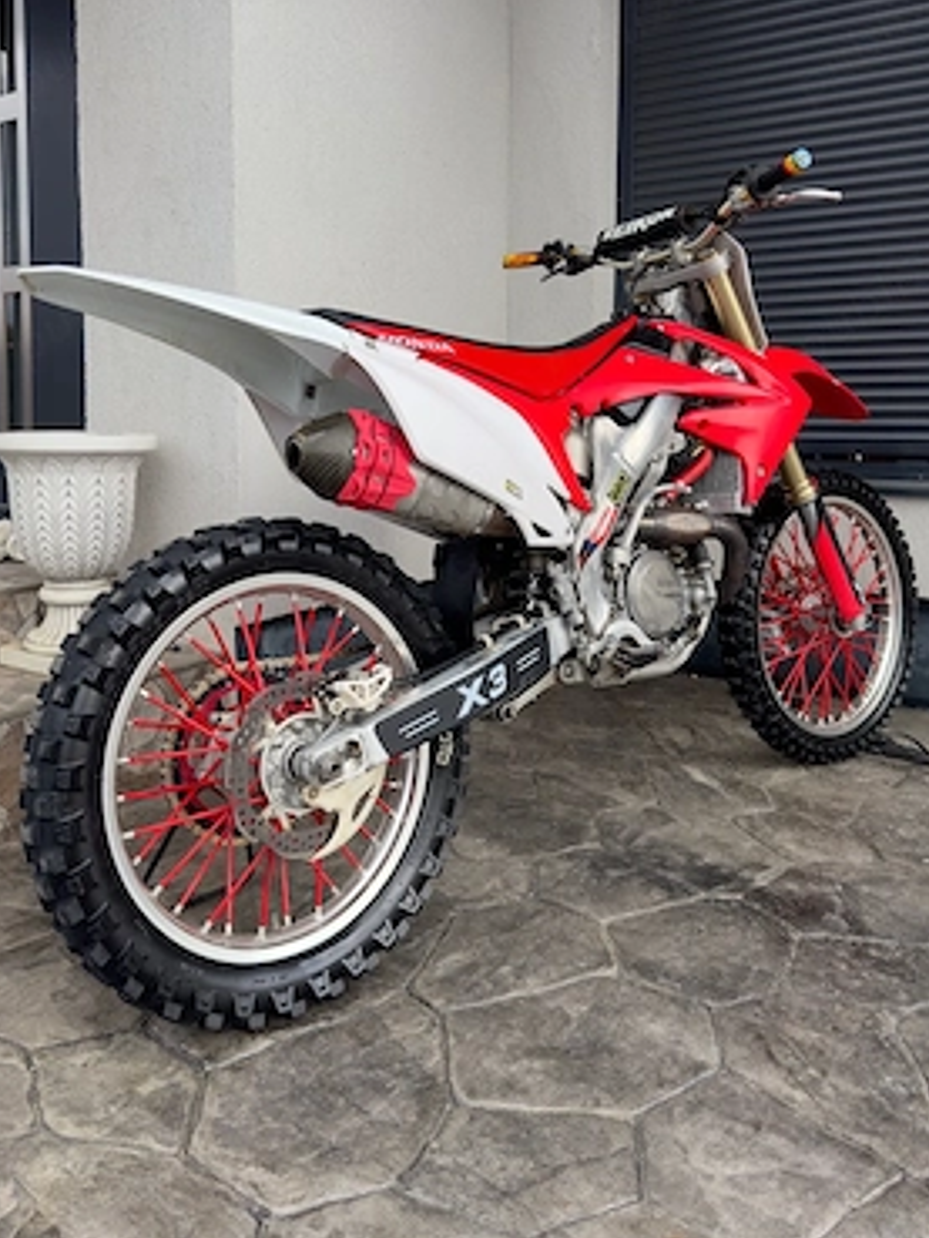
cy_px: 584
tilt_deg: -8.6
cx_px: 449
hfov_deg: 53.1
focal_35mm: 26
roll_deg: -0.5
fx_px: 930
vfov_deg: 67.2
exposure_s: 1/1890
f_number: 1.78
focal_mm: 6.86
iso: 100
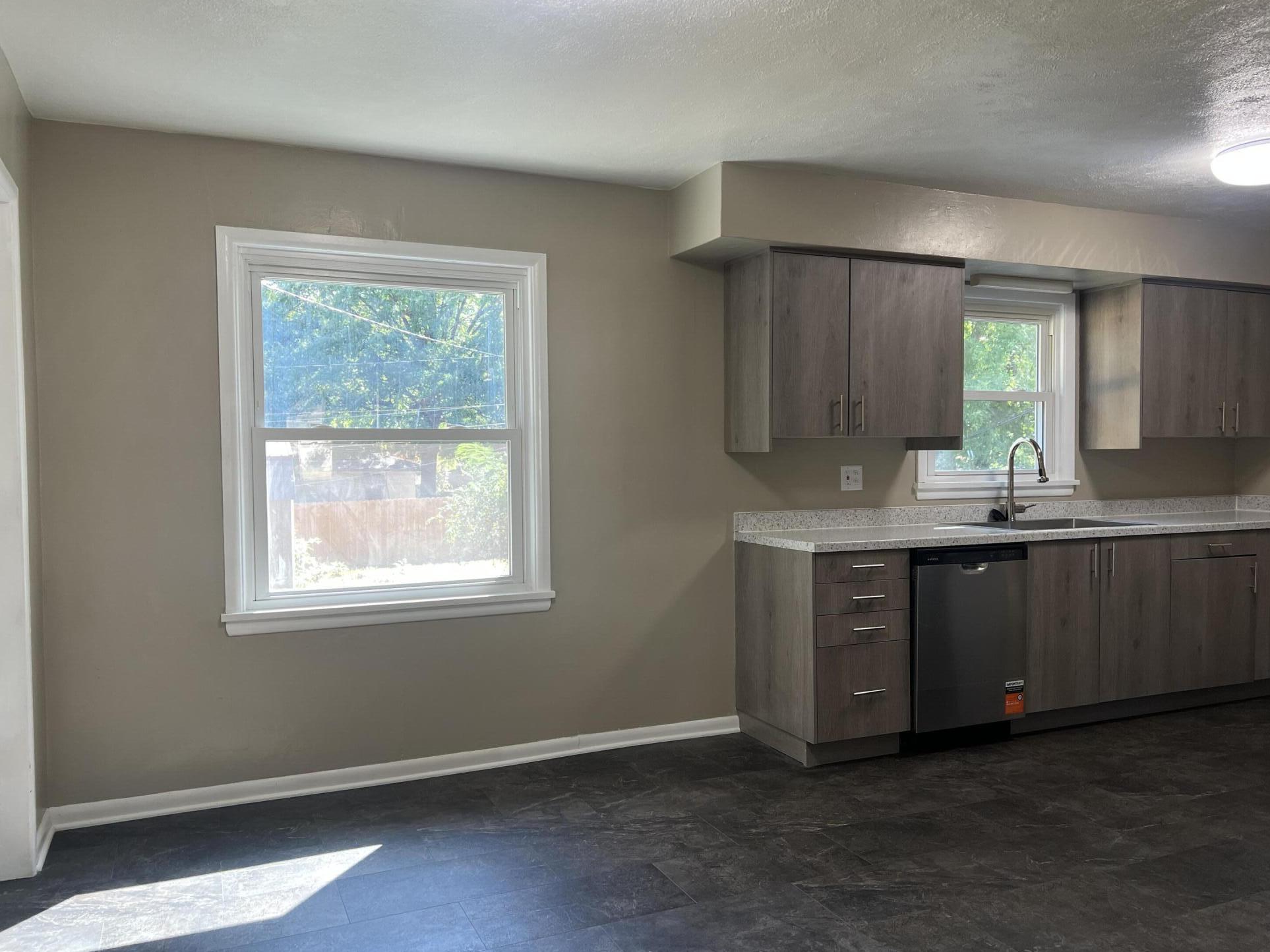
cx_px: 649
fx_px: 990
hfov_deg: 65.3
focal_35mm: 27
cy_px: 479
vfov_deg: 51.3
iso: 100
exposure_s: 1/120
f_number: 1.5
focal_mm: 5.7
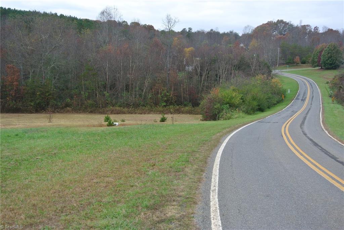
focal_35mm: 45
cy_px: 115
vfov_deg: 29.9
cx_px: 172
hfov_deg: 43.6
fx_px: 430
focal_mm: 16.9
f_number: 4.5
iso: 100
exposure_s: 1/320
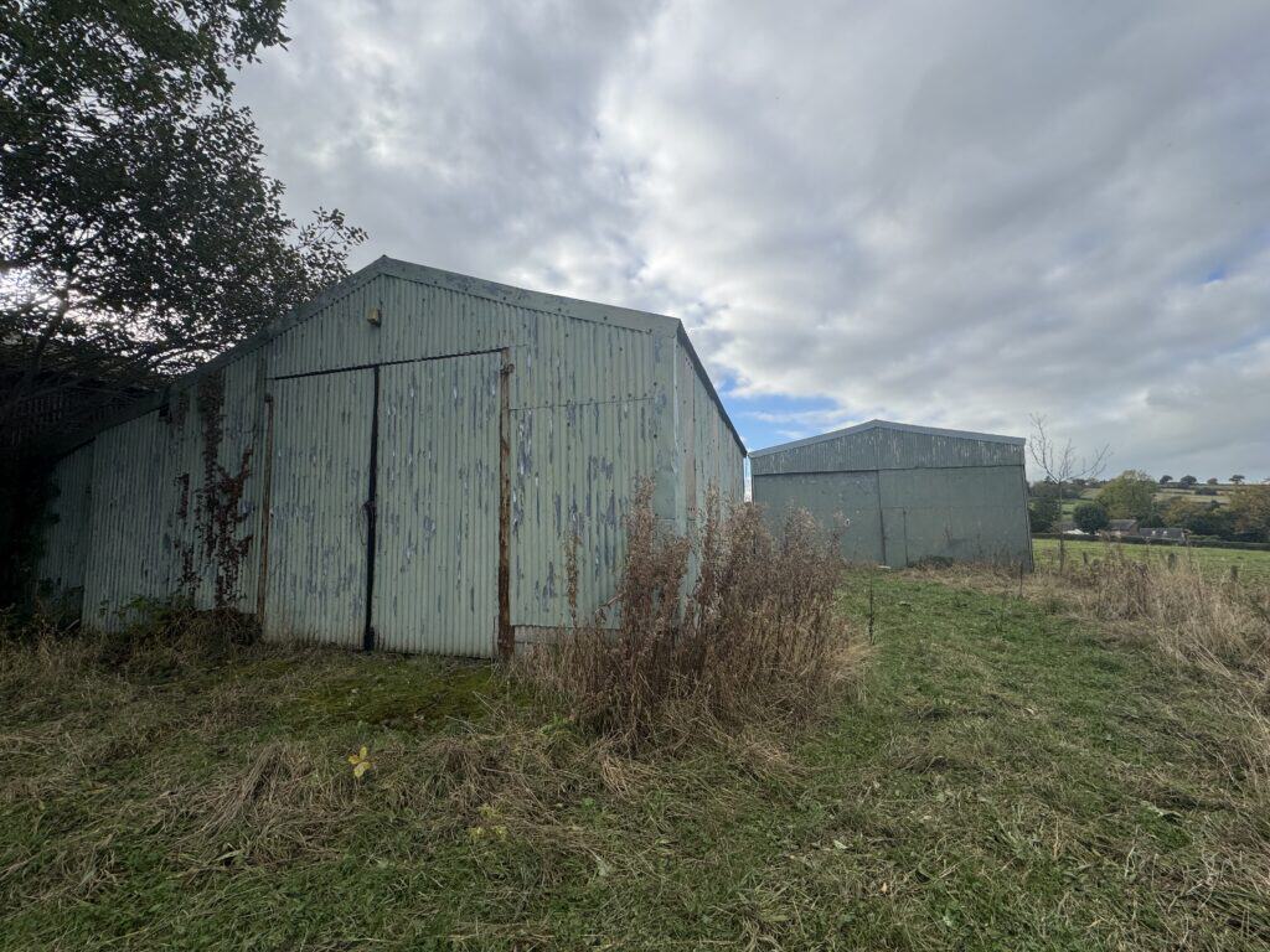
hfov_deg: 102.1
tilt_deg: +4.5
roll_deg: +0.7
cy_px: 476
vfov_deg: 85.7
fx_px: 514
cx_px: 635
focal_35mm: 14
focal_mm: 2.22
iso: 50
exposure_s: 1/910
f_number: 2.2
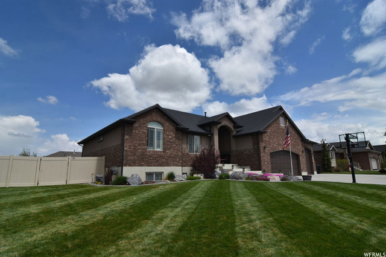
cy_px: 128
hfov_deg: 90.0
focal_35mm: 18
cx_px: 193
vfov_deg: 67.3
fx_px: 193
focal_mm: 12
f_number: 8
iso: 125
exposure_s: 1/500
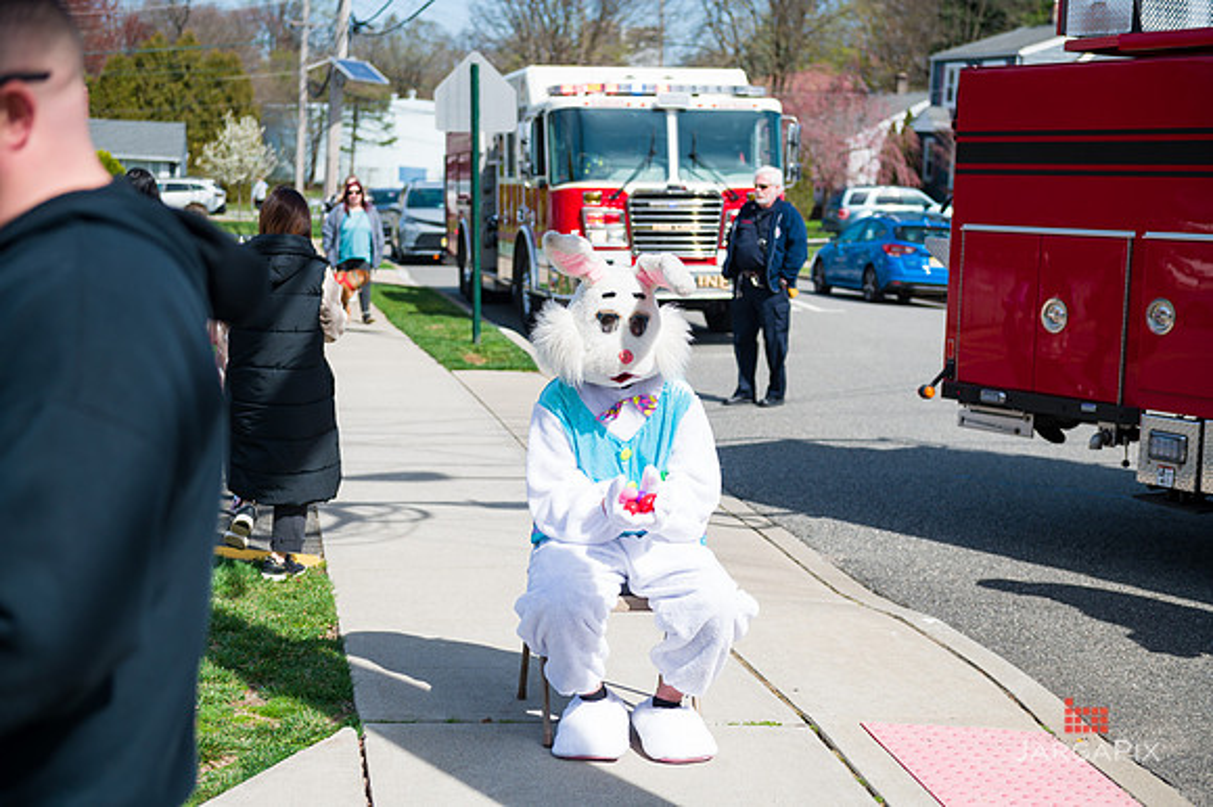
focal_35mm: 55
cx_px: 606
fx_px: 1852
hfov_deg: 36.3
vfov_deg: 24.6
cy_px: 404
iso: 200
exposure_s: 1/3200
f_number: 4
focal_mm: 55
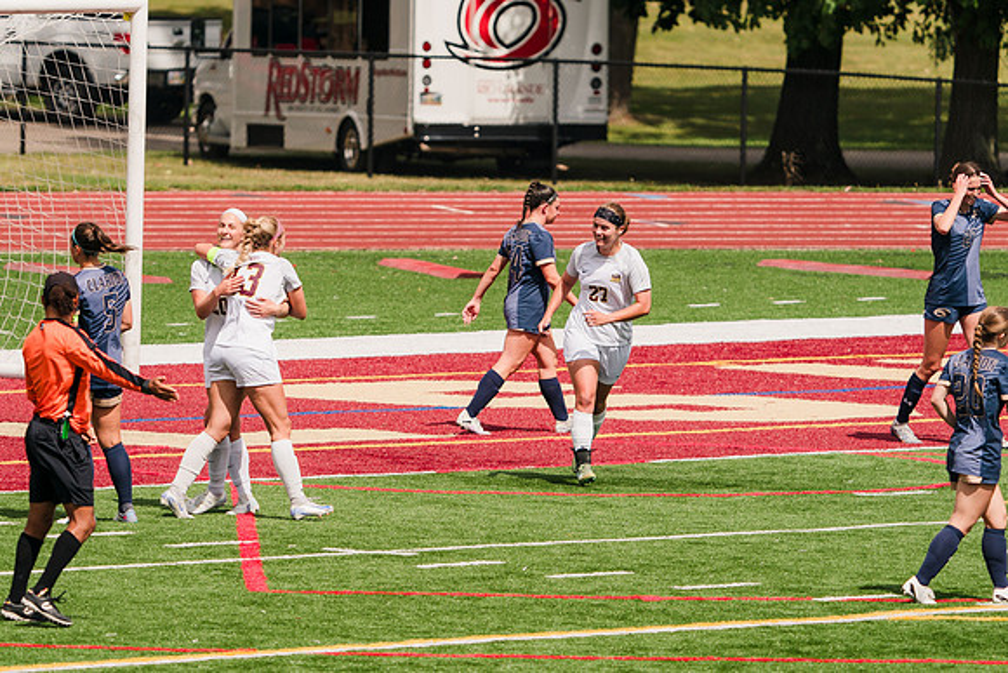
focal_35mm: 427
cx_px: 380
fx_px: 11946
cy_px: 312
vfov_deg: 3.2
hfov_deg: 4.8
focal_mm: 321
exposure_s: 1/1600
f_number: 6.3
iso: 200
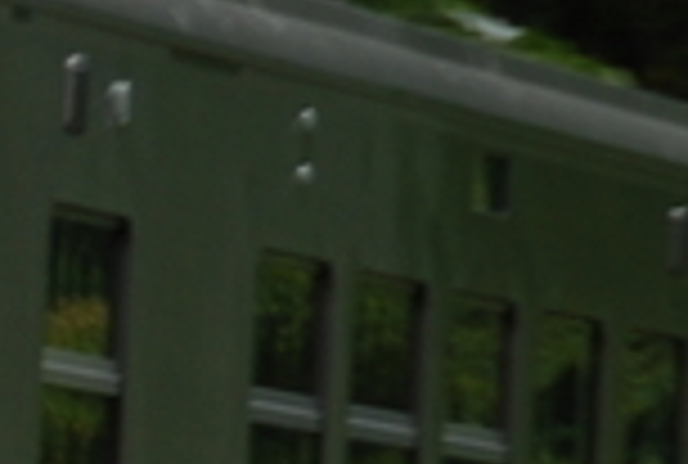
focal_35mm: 1233
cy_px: 475
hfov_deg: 1.7
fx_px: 23632
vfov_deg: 1.1
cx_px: -931
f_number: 6.3
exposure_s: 1/50
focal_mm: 105
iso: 100
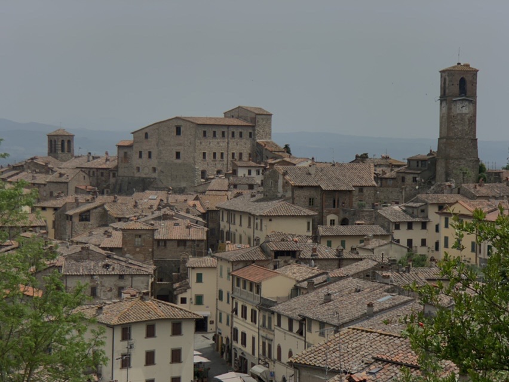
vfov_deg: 28.1
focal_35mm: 52
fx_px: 765
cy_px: 191
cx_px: 254
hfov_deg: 36.8
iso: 16
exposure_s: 1/2398
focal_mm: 6
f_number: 2.4
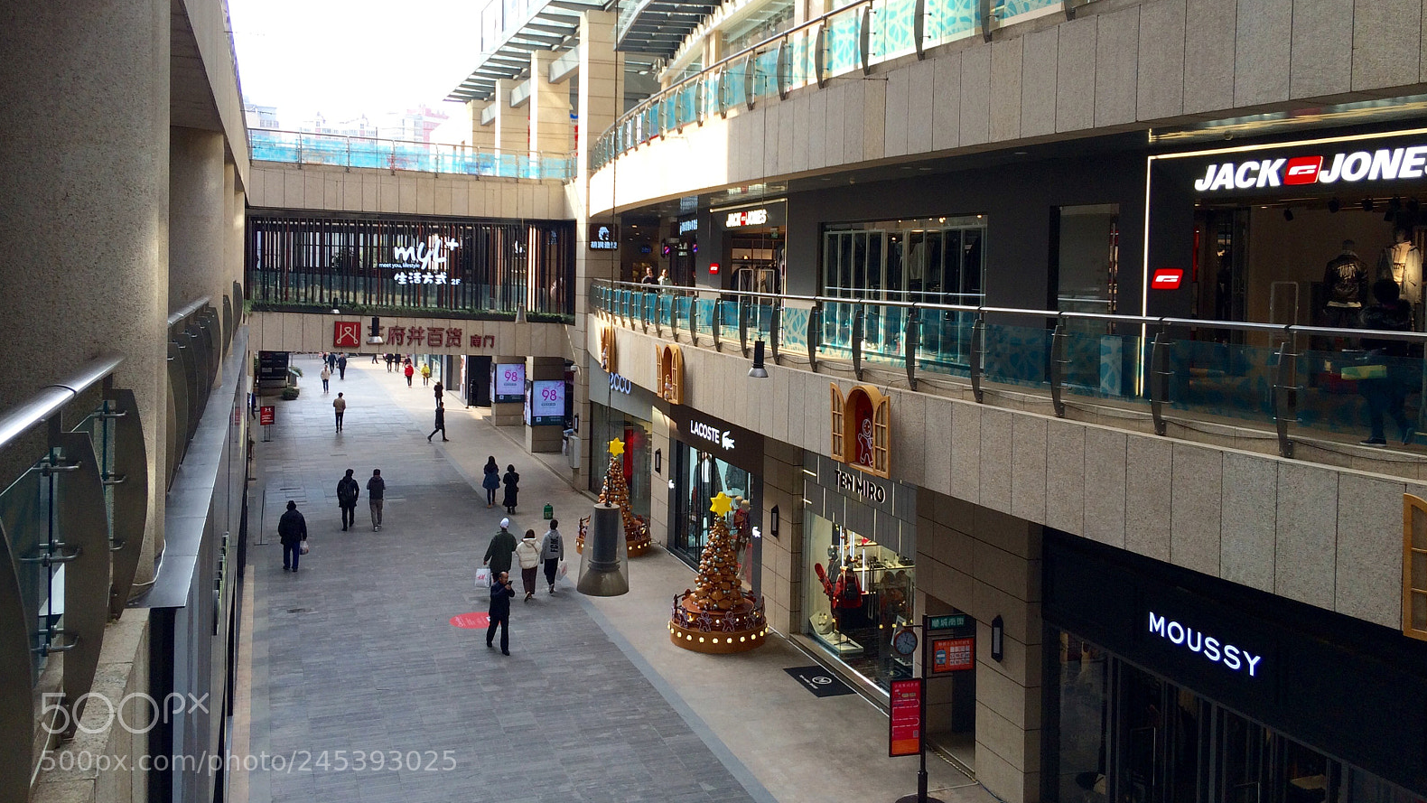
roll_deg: -0.2
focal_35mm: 32
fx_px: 1211
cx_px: 707
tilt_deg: -0.3
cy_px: 290
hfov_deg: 61.0
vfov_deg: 36.4
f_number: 2.2
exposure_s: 1/383
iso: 32
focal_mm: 4.15
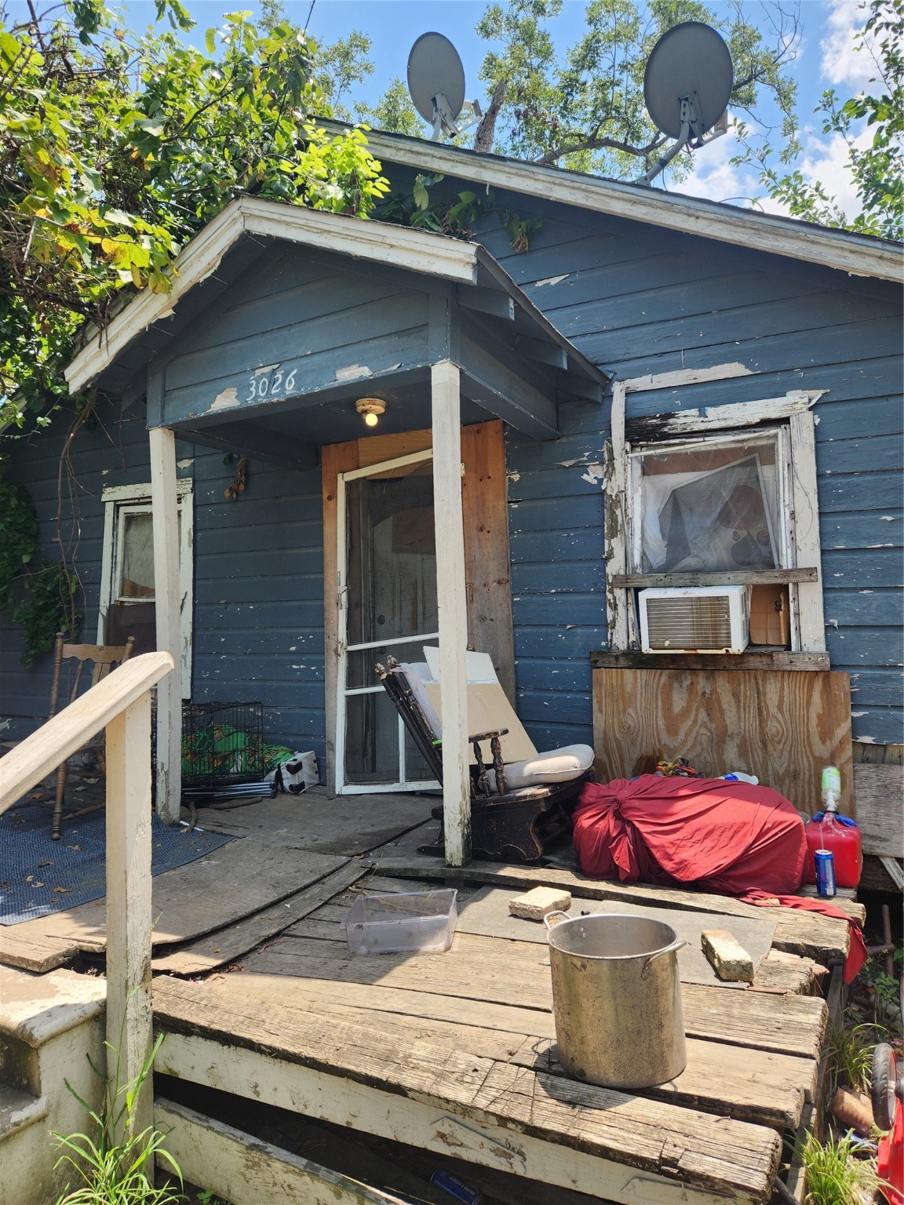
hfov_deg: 58.9
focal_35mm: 23
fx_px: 801
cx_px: 452
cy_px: 602
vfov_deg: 73.9
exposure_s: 1/563
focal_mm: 5.4
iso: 20
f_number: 1.8
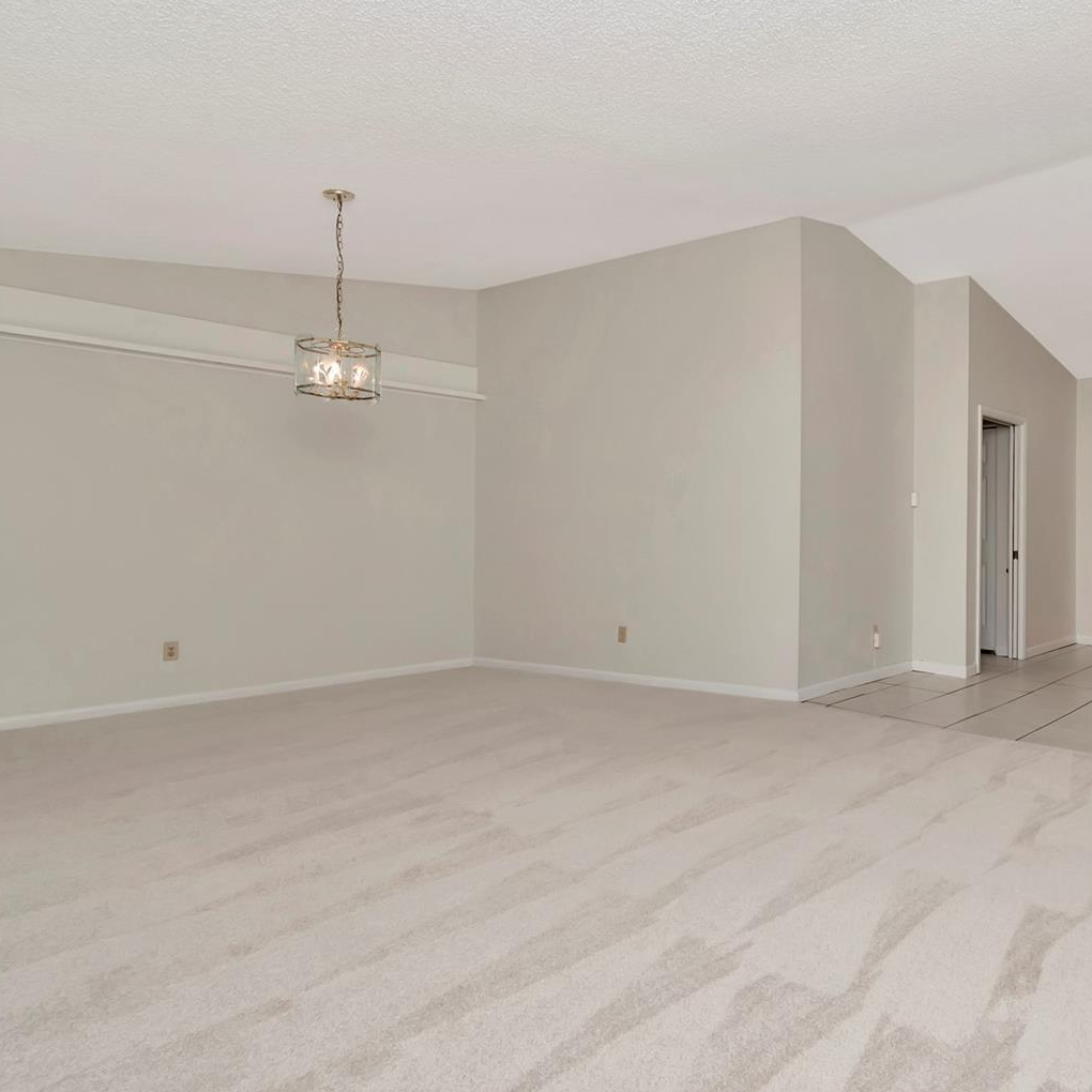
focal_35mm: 20
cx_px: 793
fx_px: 714
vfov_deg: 74.8
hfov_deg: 70.7
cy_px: 531
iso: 500
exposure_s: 1/200
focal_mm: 10
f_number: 11
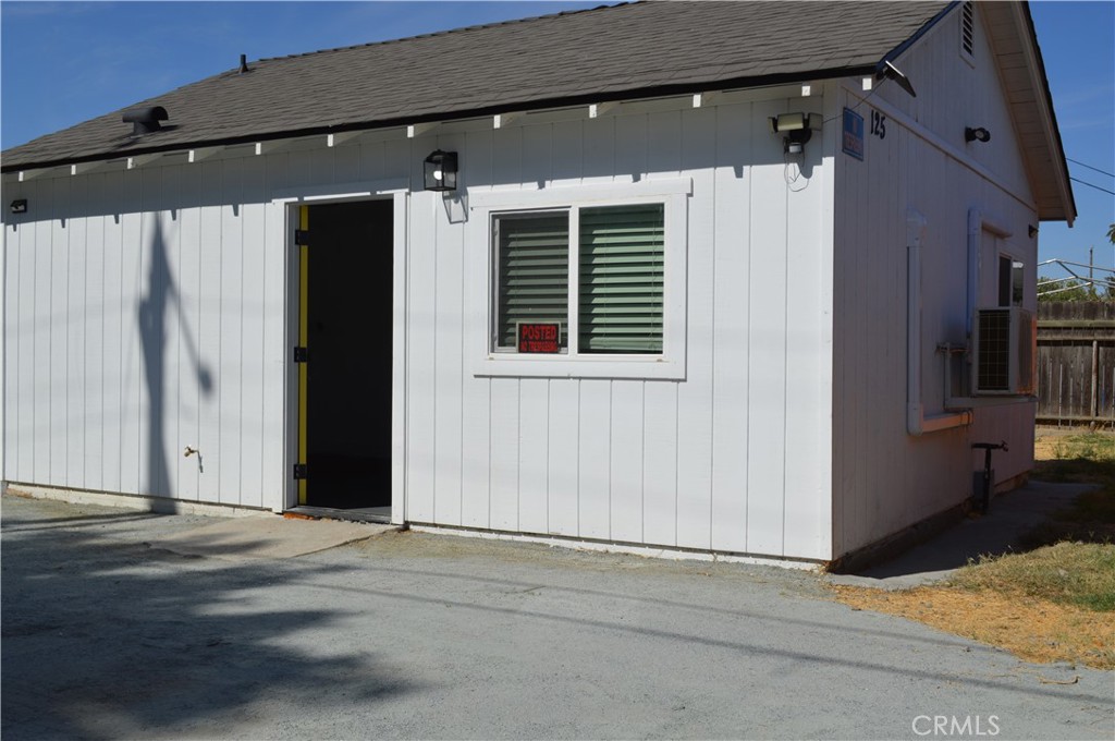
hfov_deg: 49.6
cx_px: 558
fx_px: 1206
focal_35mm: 39
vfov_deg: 34.1
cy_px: 370
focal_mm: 26
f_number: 10
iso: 100
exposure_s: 1/400
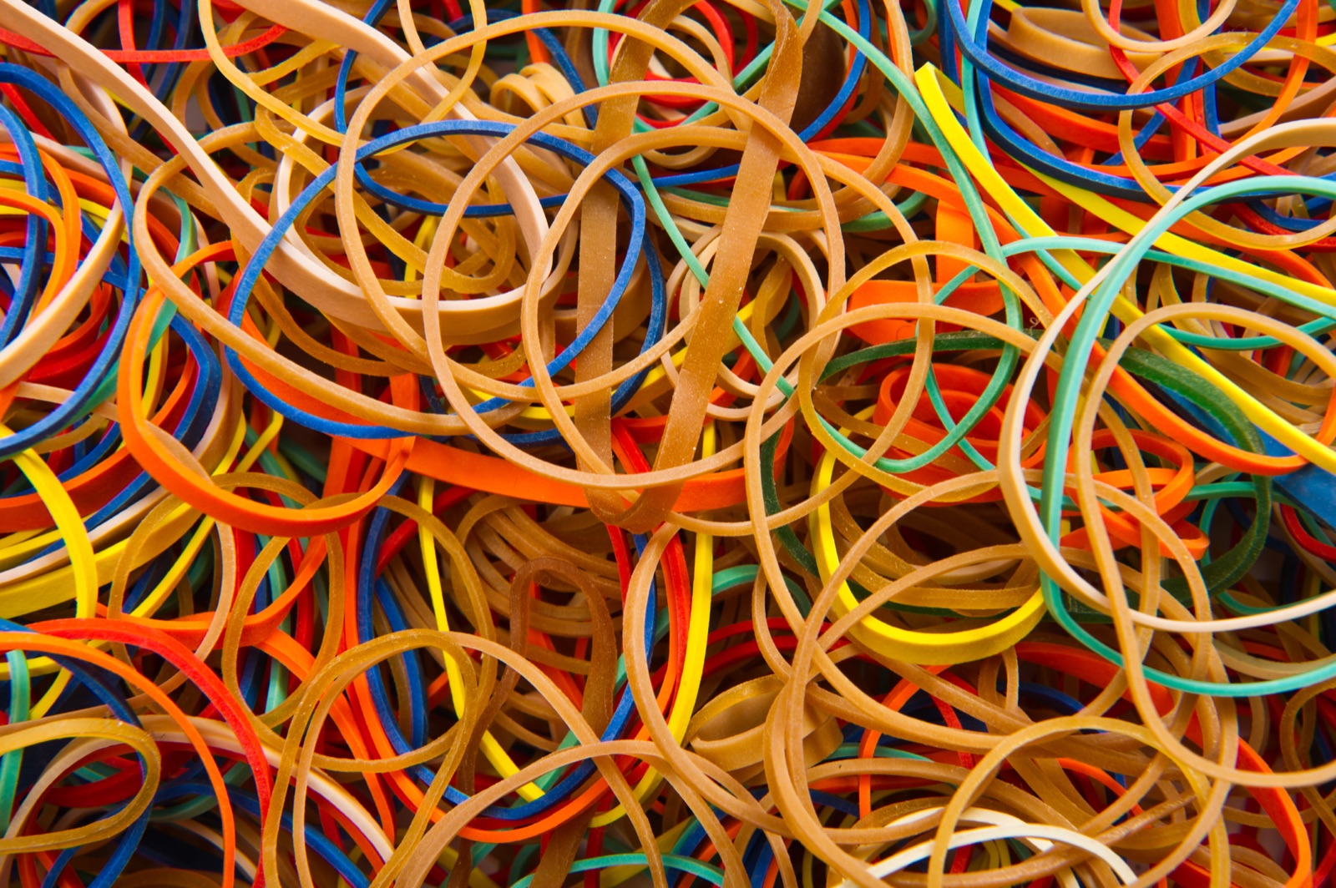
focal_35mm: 70
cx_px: 668
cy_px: 444
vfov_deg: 19.4
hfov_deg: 28.9
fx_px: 2596
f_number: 16
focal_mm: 70
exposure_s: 1/250
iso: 100
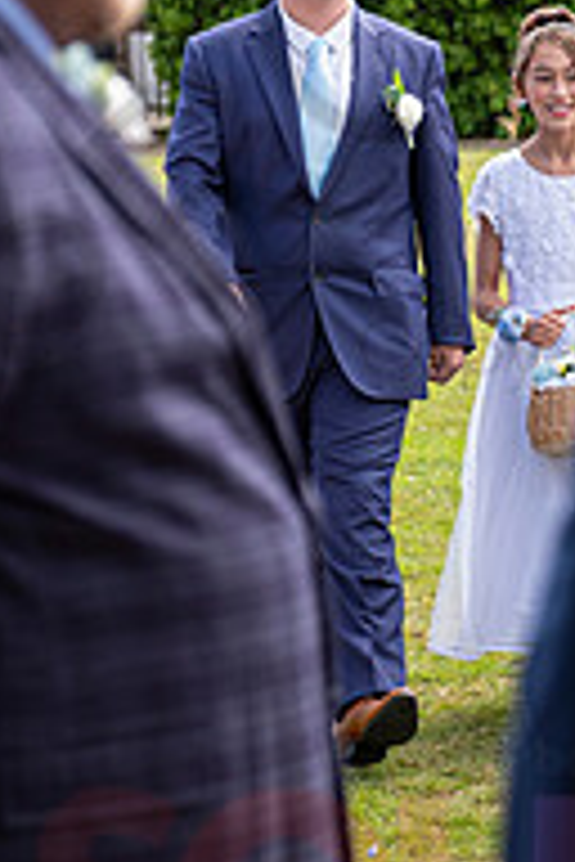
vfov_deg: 8.5
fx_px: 5774
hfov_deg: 5.7
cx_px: 431
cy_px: 157
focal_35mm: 241
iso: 200
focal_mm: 68.7
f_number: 3.2
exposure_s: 1/640
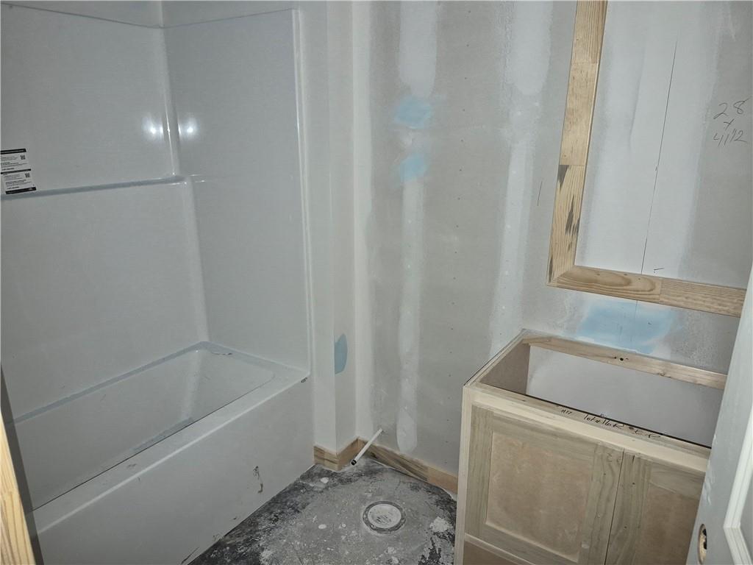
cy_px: 282
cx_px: 376
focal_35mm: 23
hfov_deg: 73.9
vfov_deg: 58.9
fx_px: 500
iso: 125
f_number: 1.8
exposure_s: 1/16
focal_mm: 5.4
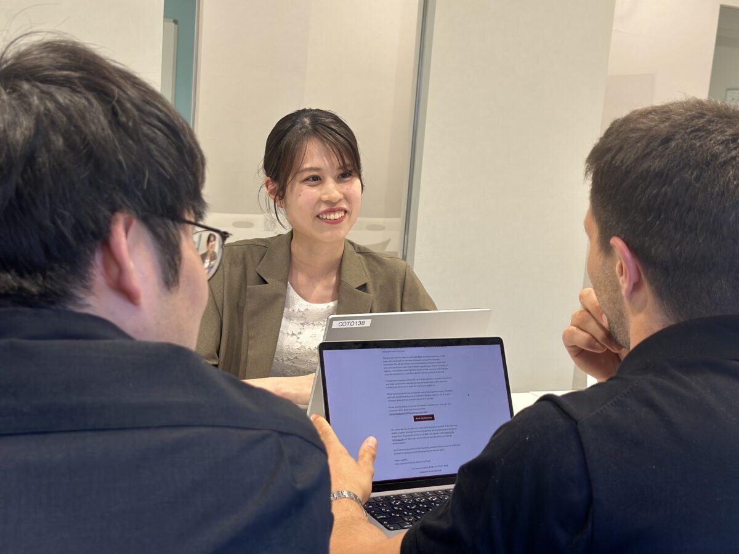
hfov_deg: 39.7
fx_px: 1025
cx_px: 370
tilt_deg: -7.5
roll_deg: -4.9
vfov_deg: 30.3
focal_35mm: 48
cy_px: 277
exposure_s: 1/50
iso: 100
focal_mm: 6.86
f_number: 1.78
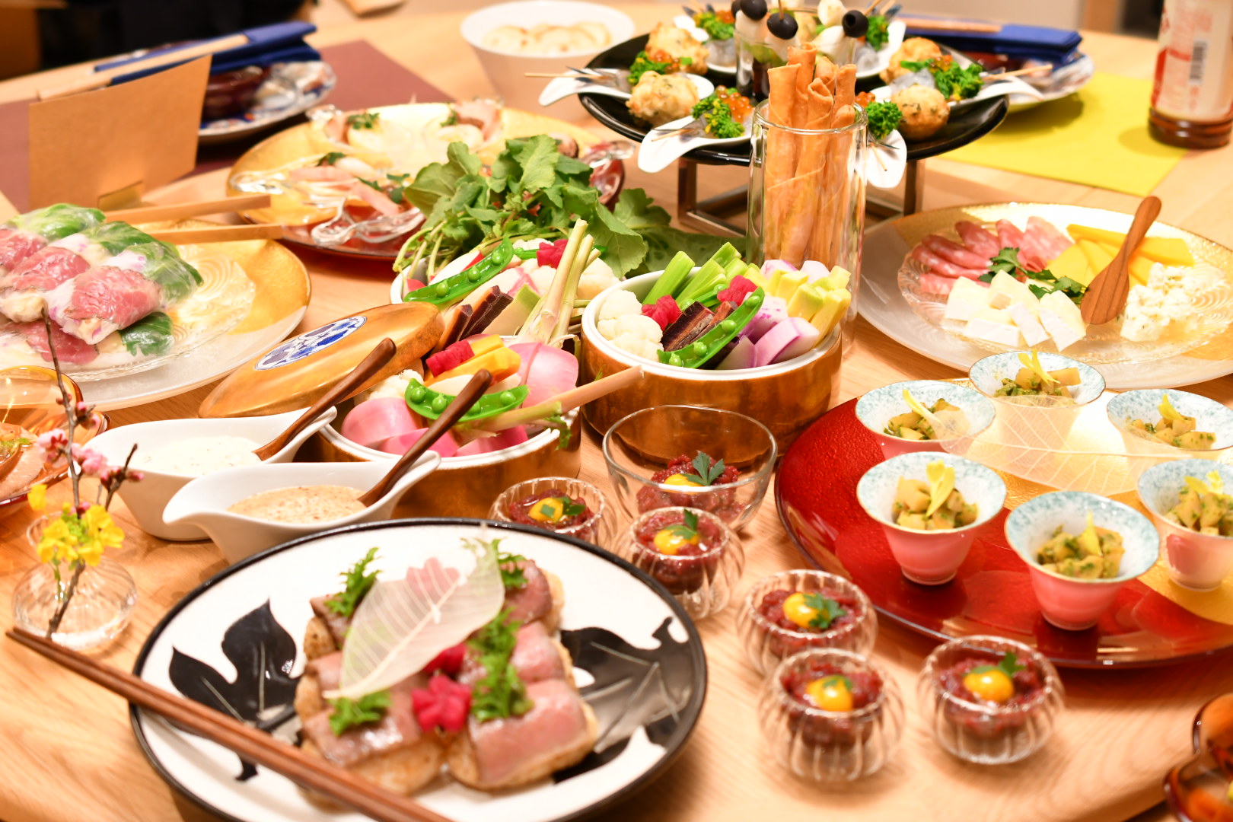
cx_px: 616
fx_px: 2055
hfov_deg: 33.4
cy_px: 411
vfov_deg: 22.6
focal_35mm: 60
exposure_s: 1/60
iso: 900
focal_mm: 40
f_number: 4
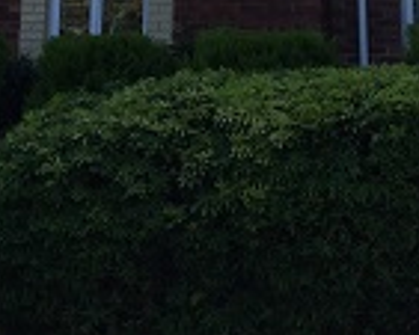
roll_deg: +0.8
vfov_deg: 14.8
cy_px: -304
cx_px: 162
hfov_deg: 21.7
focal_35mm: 88
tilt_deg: +17.7
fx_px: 1092
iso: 32
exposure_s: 1/1582
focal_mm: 4.15
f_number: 2.2
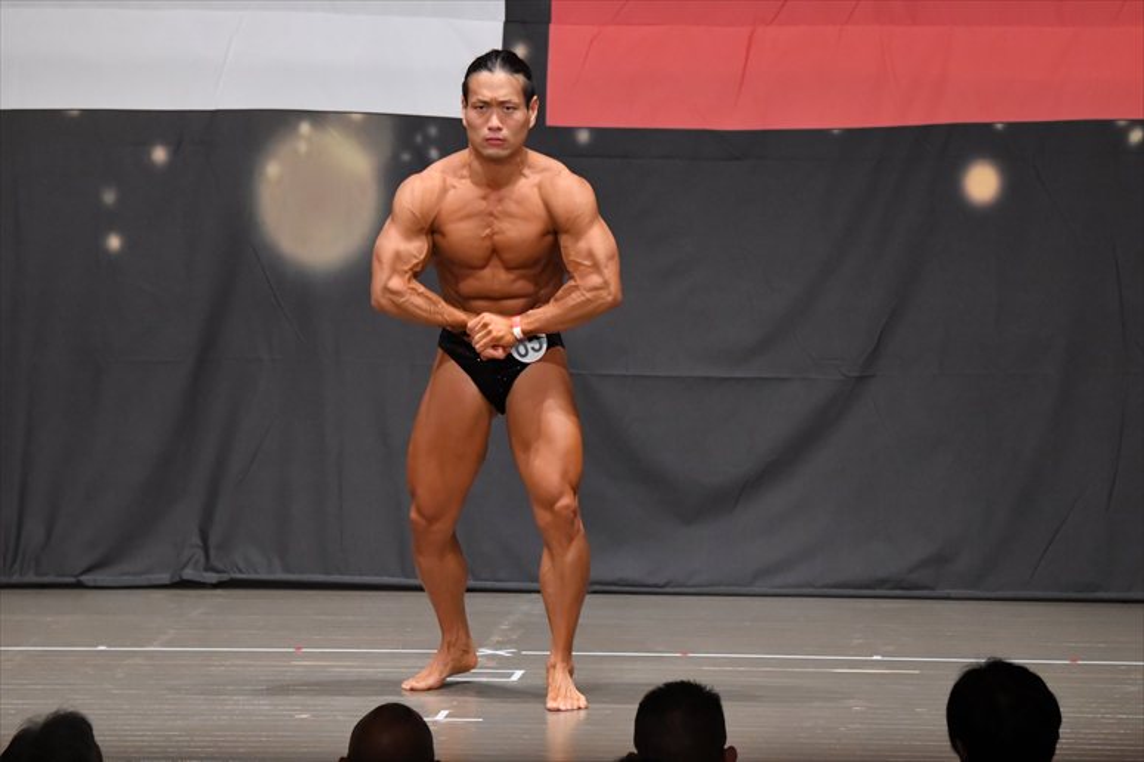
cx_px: 572
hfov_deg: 9.2
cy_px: 381
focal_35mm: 225
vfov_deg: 6.1
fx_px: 7147
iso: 6400
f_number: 5.6
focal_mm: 150
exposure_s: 1/400
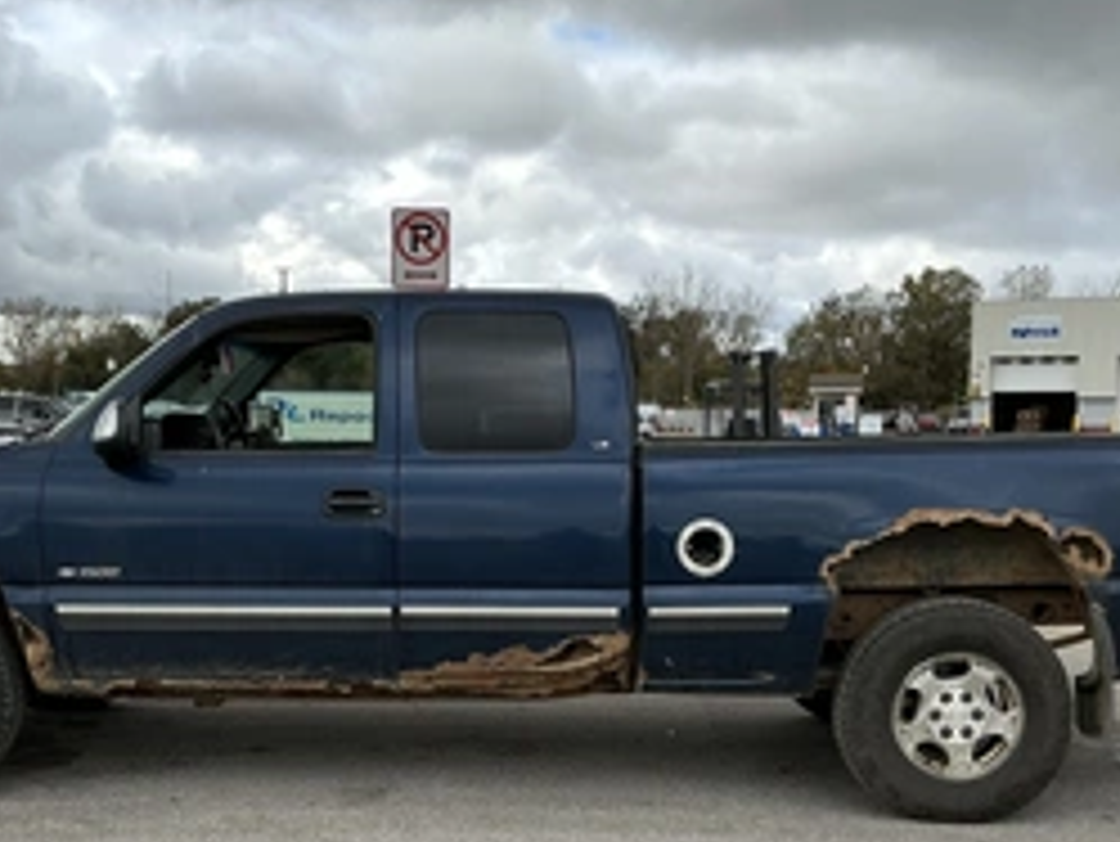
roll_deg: +0.5
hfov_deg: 42.0
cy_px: 572
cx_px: 522
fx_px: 1457
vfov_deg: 31.9
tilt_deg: -5.4
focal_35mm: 45
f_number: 1.8
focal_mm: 3
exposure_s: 1/829
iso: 25
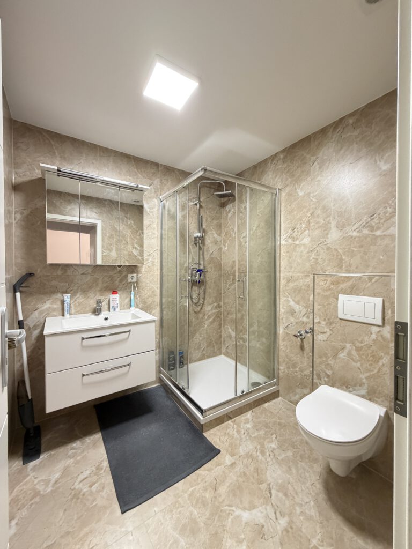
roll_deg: -0.4
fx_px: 222
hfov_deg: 85.7
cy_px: 274
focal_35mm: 14
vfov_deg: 102.1
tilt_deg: -0.8
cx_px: 206
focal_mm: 2.22
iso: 400
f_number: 2.2
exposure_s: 1/50
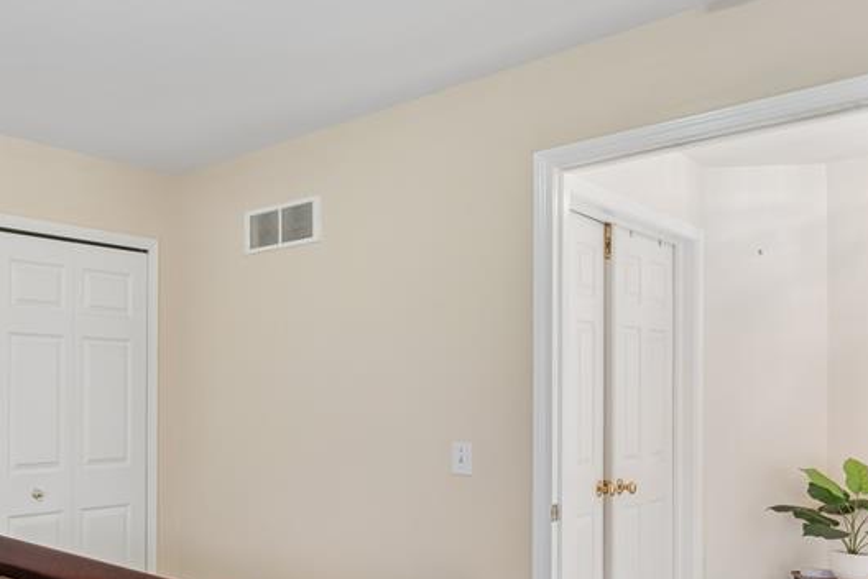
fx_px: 766
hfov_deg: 51.7
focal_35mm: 32
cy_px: 395
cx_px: 77
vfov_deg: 40.8
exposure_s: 1/1.67
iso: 400
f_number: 14
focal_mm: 16.4
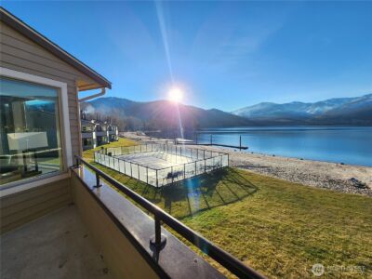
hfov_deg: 106.2
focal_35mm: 13
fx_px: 140
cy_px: 140
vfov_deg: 89.9
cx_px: 186
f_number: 2.2
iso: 50
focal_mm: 2.2
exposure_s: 1/1904
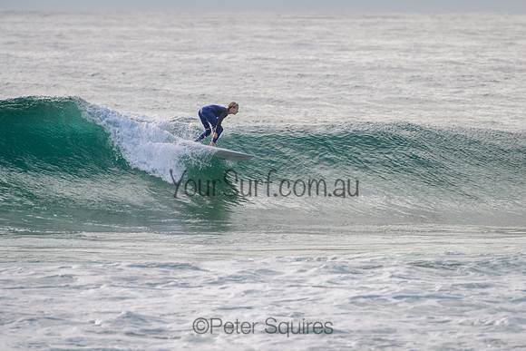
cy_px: 167
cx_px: 337
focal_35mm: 550
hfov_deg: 3.7
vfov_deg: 2.5
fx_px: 8040
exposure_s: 1/2000
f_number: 5.6
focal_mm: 400
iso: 250
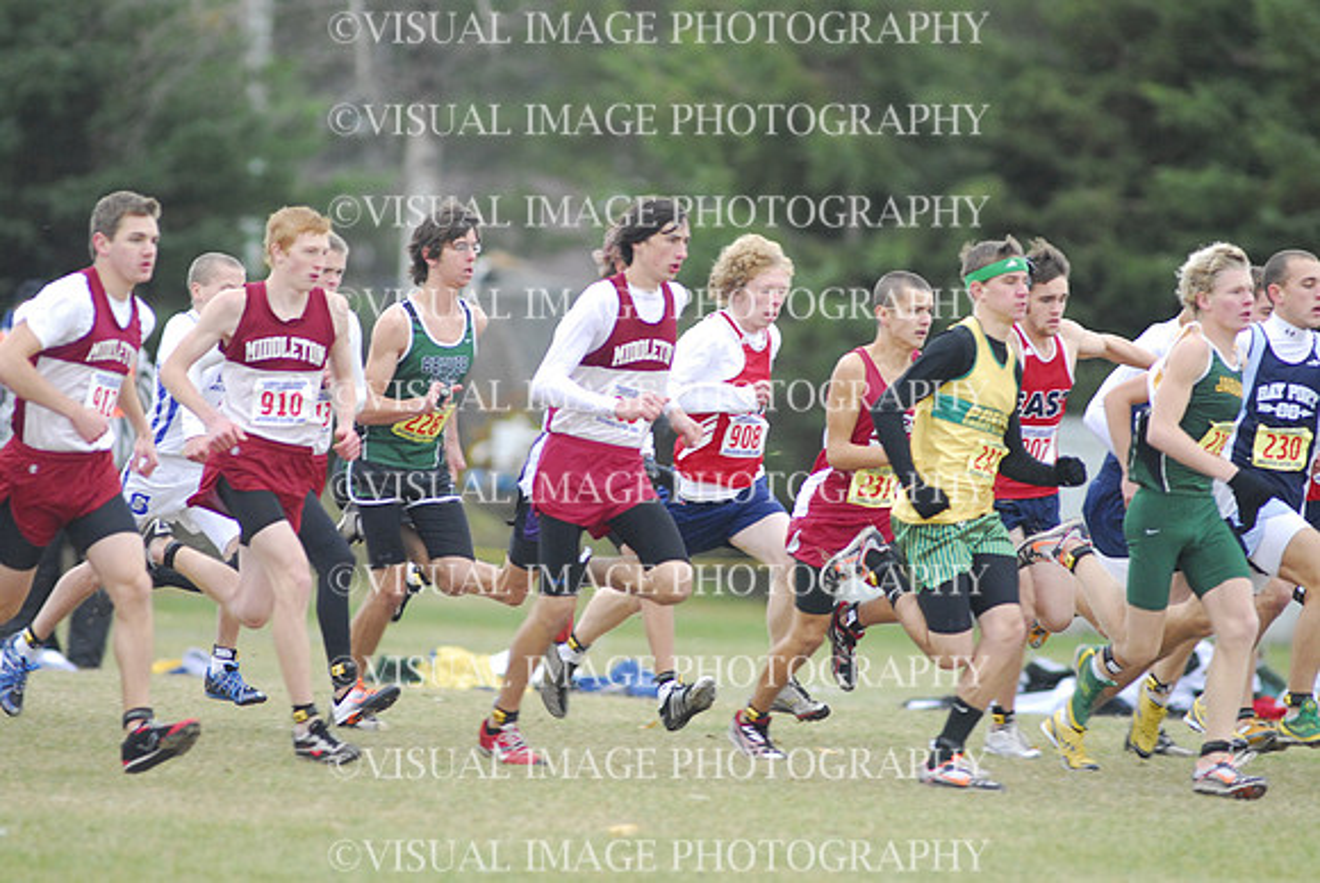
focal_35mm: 450
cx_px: 660
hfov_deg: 4.6
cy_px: 442
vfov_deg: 3.1
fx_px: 16516
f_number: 4
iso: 800
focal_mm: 300
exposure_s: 1/500
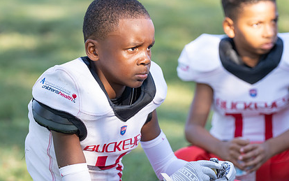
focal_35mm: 207
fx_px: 1631
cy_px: 100
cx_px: 128
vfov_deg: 6.3
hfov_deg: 10.1
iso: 320
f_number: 2.8
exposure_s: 1/1000
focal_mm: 133
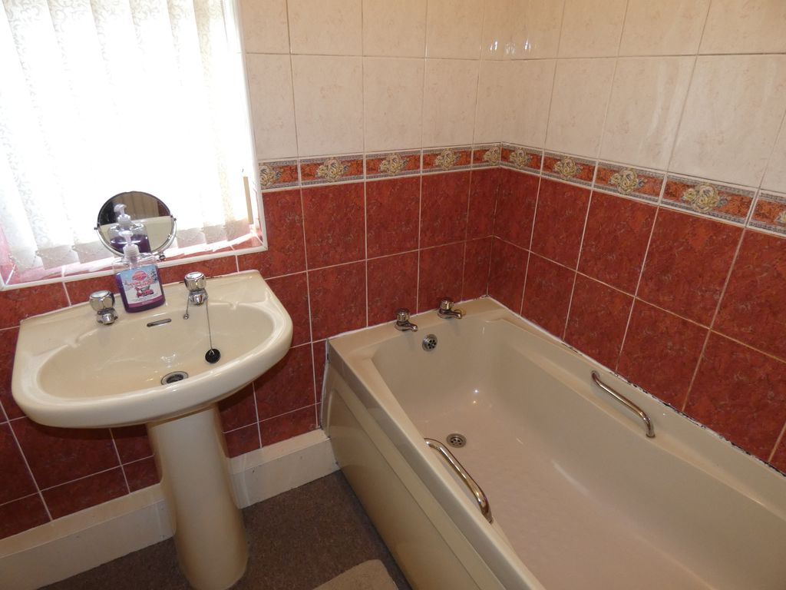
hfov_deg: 81.7
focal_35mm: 20
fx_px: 454
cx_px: 393
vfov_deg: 66.0
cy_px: 295
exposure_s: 1/60
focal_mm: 3.6
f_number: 2.8
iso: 250
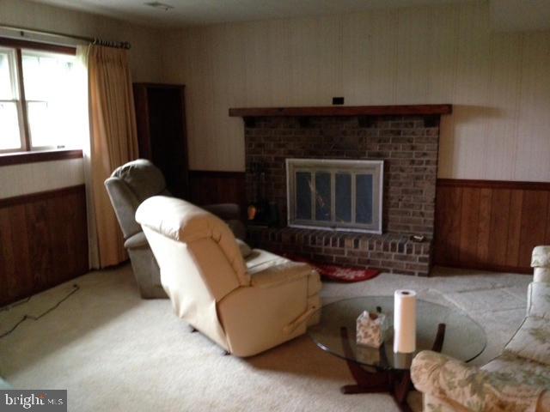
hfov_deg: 55.4
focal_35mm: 33
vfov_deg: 42.9
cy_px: 206
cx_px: 275
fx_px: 524
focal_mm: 4.12
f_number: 2.4
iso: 400
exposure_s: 1/15
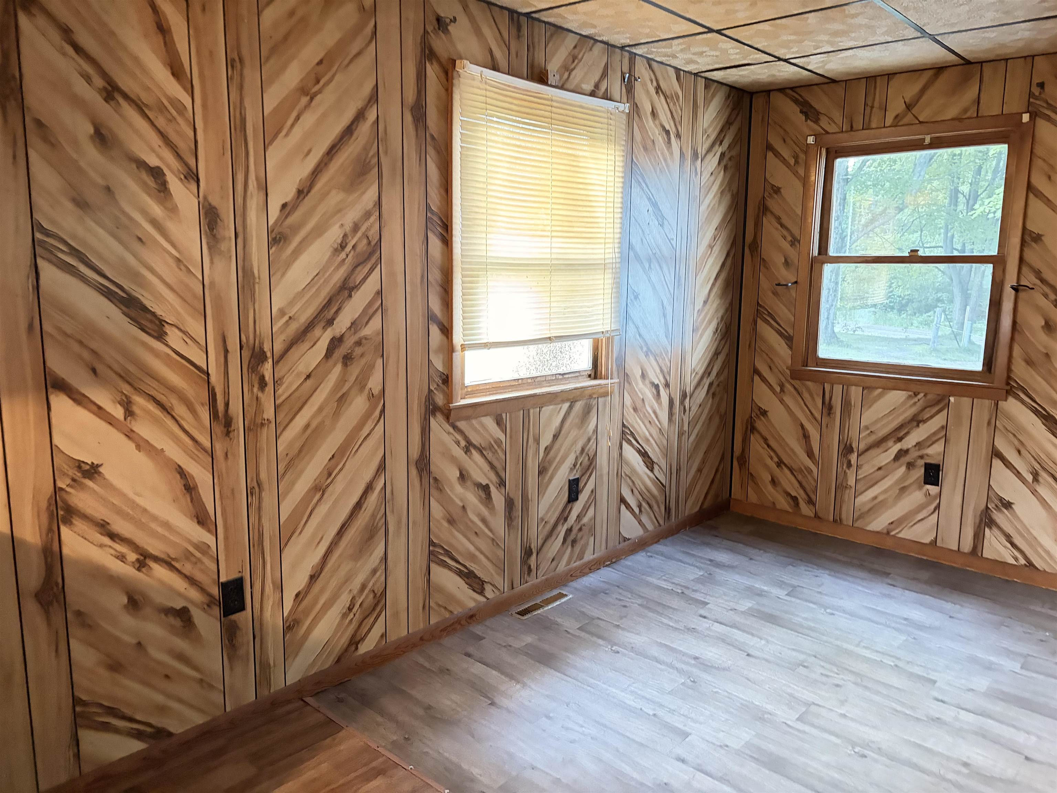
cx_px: 528
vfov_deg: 53.1
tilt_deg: -6.9
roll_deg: +0.5
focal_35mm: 26
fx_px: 794
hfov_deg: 67.3
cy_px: 396
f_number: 1.6
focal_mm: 5.96
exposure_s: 1/24
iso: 1000
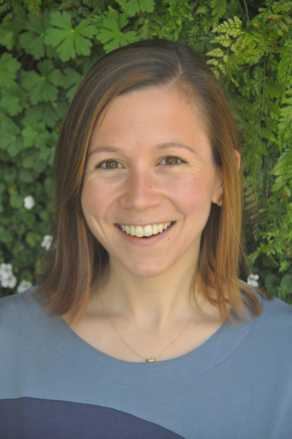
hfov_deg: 7.6
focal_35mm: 180
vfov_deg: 11.4
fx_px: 2195
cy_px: 220
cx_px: 146
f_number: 5.6
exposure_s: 1/160
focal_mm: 120
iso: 2500
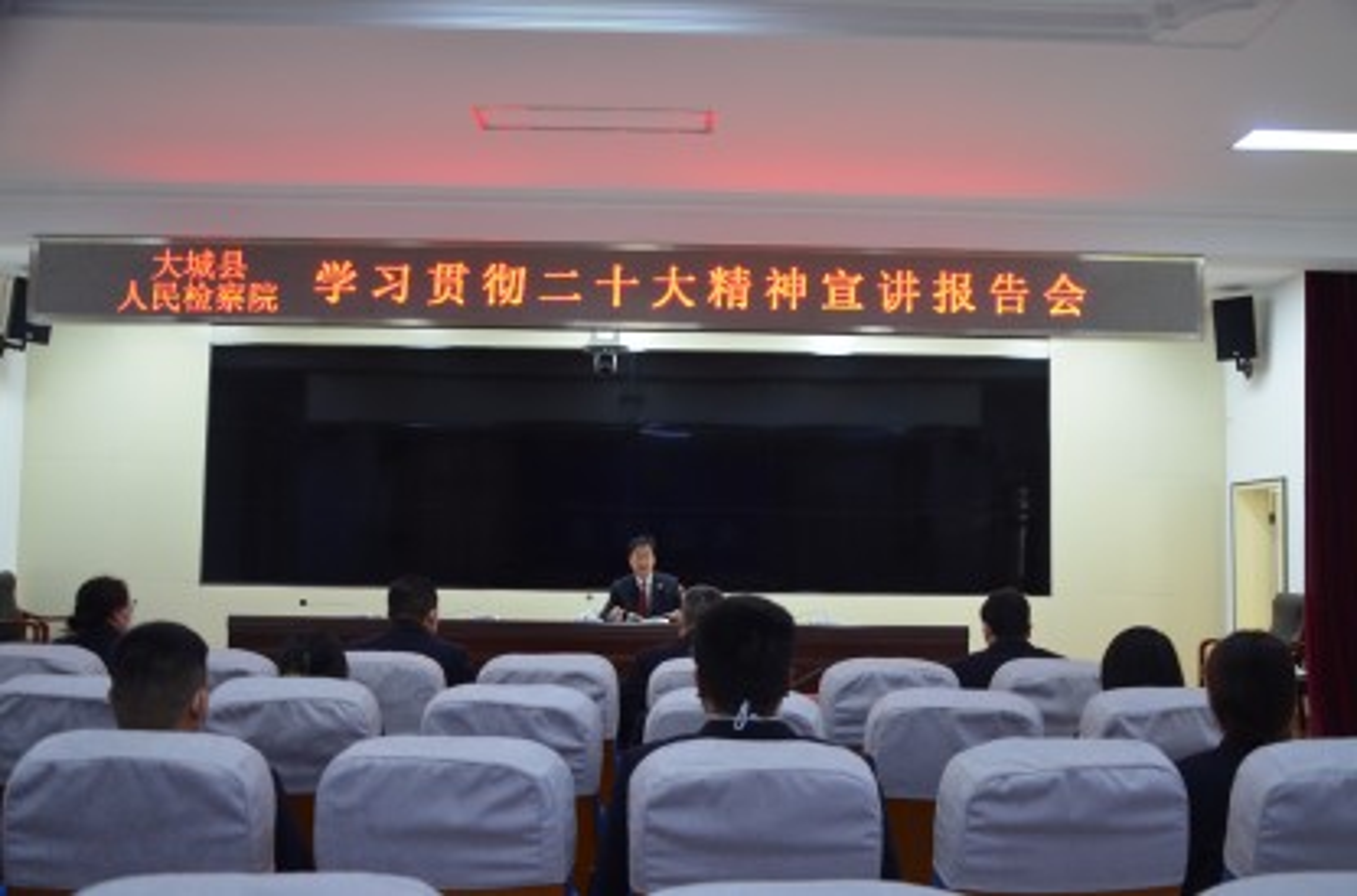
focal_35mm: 32
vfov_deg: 41.5
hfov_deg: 59.6
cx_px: 678
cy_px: 448
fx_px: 1184
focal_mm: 21
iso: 800
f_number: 3.8
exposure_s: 1/50
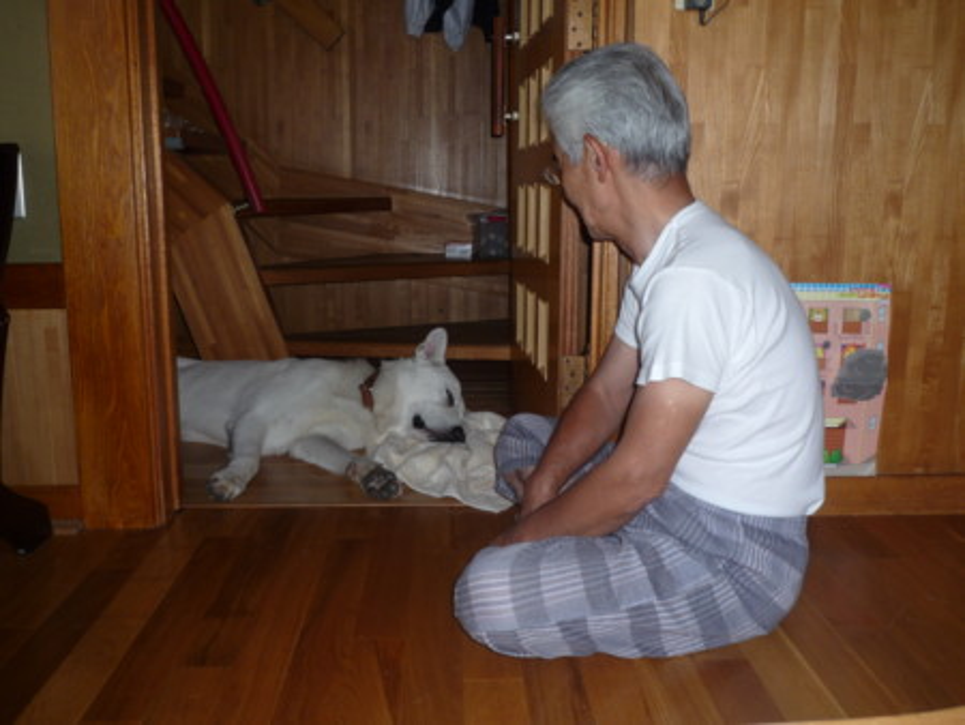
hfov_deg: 51.3
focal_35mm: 36
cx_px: 482
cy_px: 362
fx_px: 1004
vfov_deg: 39.7
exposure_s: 1/30
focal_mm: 6.3
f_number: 3.8
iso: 100
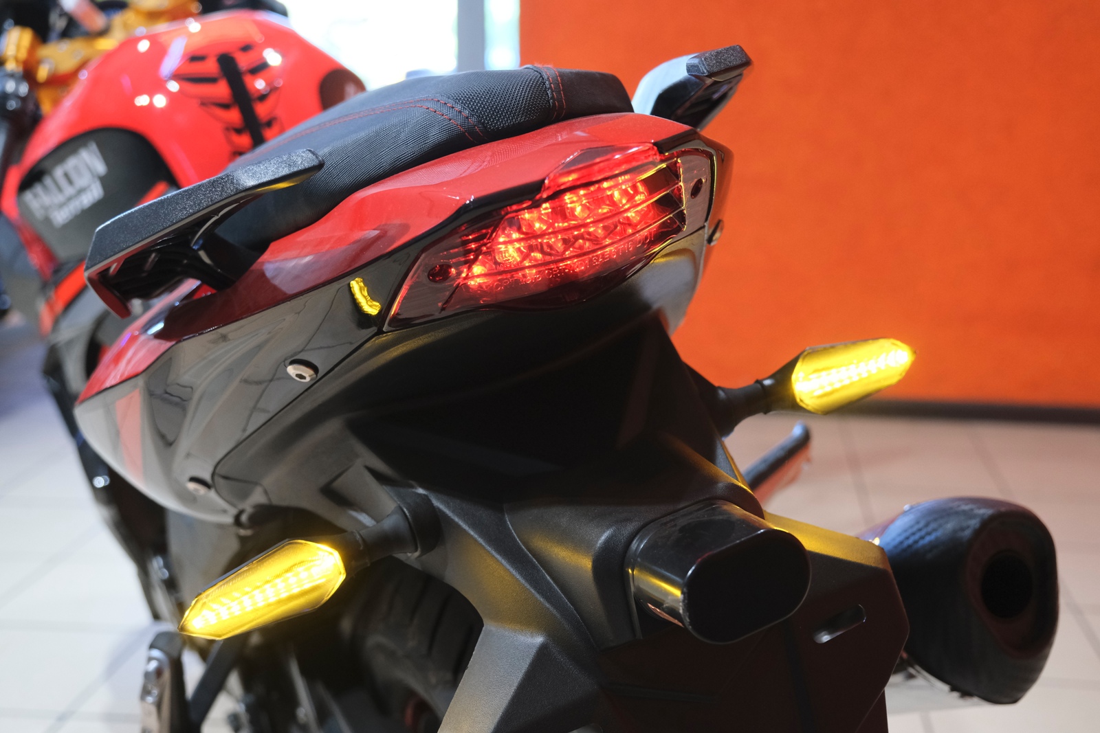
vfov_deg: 30.5
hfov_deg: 44.5
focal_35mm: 44
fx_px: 1344
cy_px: 366
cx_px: 550
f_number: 4
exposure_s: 1/100
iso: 2000
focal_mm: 29.2
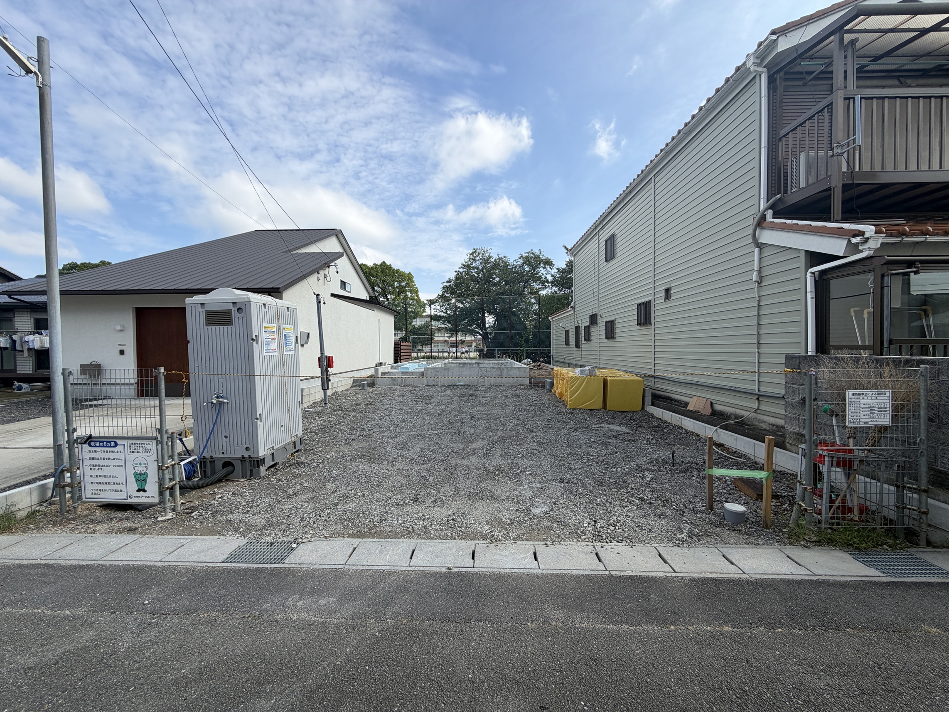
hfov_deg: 102.1
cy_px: 356
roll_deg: +0.9
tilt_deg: -0.8
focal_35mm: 14
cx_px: 474
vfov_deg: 85.7
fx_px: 384
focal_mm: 2.22
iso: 25
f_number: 2.2
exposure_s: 1/770
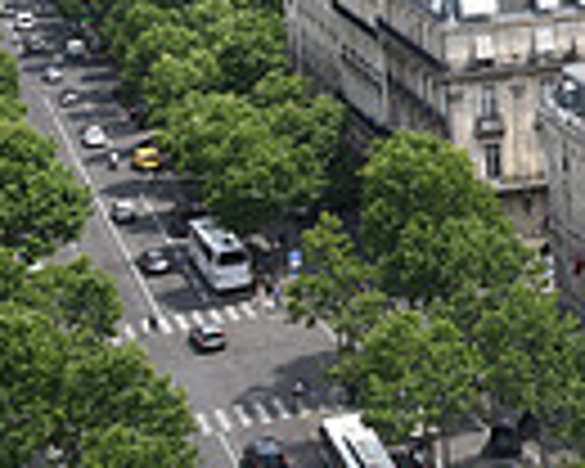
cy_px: -214
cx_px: 1098
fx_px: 2026
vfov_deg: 12.6
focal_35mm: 117
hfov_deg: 14.2
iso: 450
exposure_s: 1/125
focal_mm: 28
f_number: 20
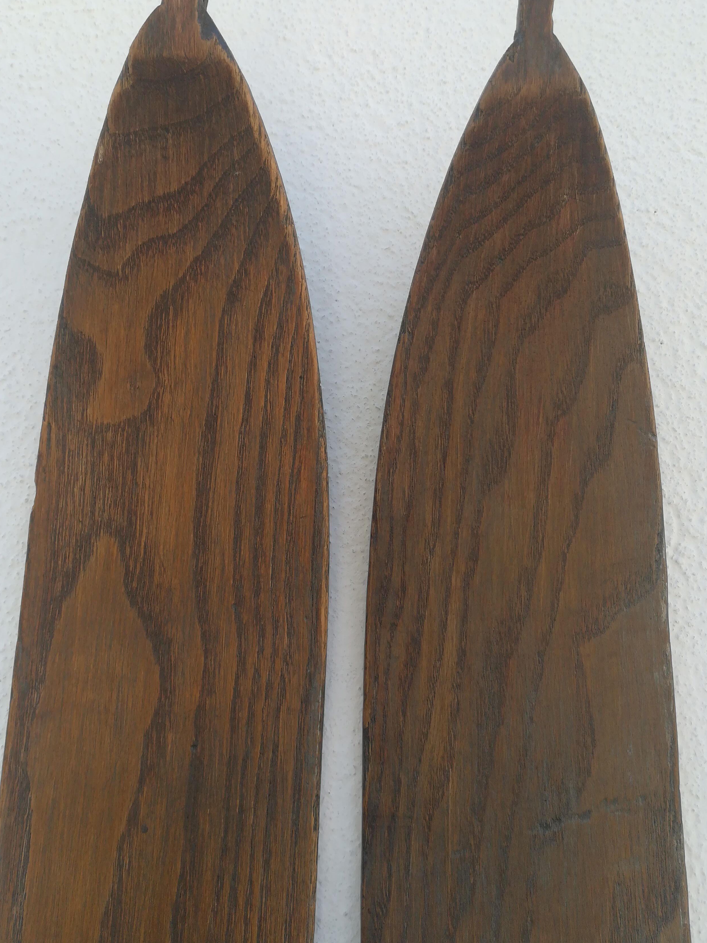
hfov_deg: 45.4
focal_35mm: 31
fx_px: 844
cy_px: 417
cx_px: 355
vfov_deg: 58.2
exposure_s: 1/300
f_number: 2.2
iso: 50
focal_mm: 3.83
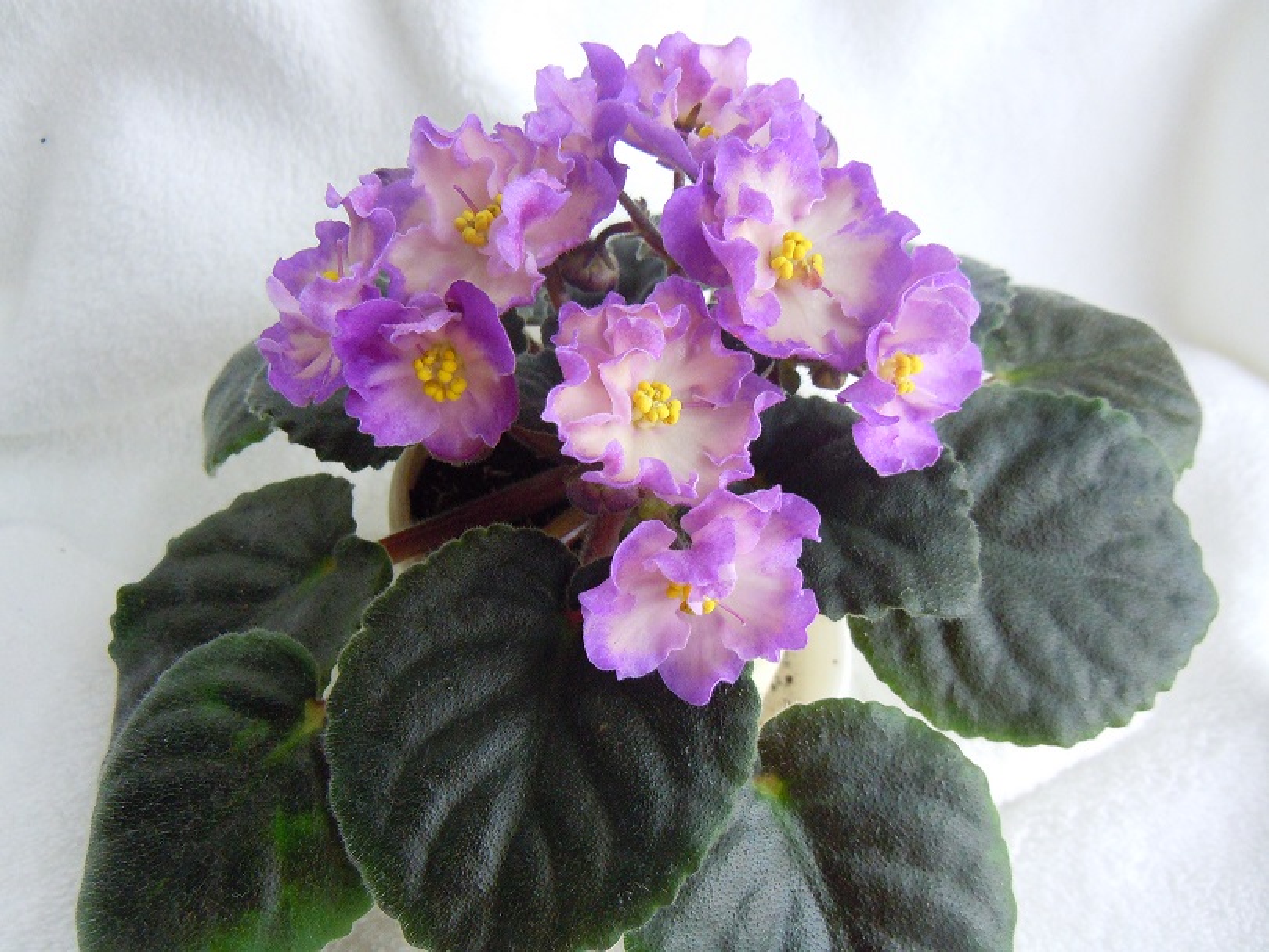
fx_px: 1100
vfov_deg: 46.8
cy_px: 476
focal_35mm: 30
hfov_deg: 59.9
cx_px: 634
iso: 640
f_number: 3.5
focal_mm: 5.4
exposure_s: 1/125
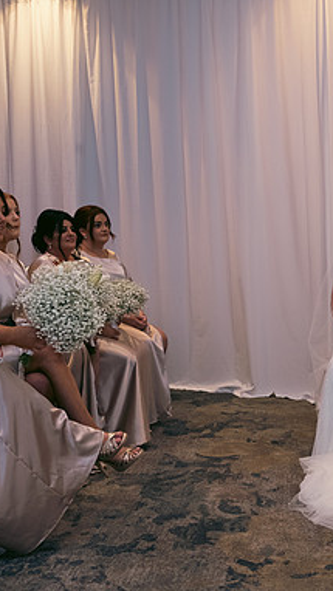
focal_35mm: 43
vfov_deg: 47.4
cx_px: 229
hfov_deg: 27.5
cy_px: 296
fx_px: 675
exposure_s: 1/160
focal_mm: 27
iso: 800
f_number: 3.5
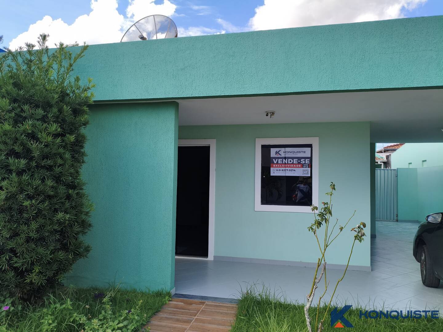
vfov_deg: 53.1
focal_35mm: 26
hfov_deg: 67.3
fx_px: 333
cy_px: 166
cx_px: 222
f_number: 1.5
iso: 80
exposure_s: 1/2156
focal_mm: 4.94
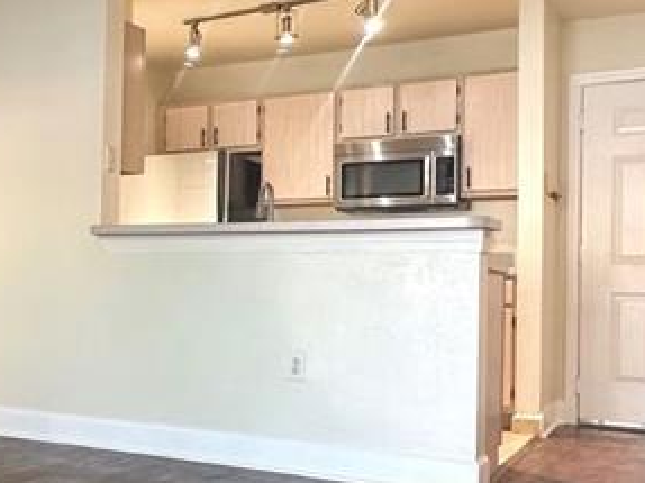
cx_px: 76
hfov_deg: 36.1
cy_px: 285
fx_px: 931
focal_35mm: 50
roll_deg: -1.1
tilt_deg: -0.6
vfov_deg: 29.0
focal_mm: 2.22
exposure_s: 1/60
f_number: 2.2
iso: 200
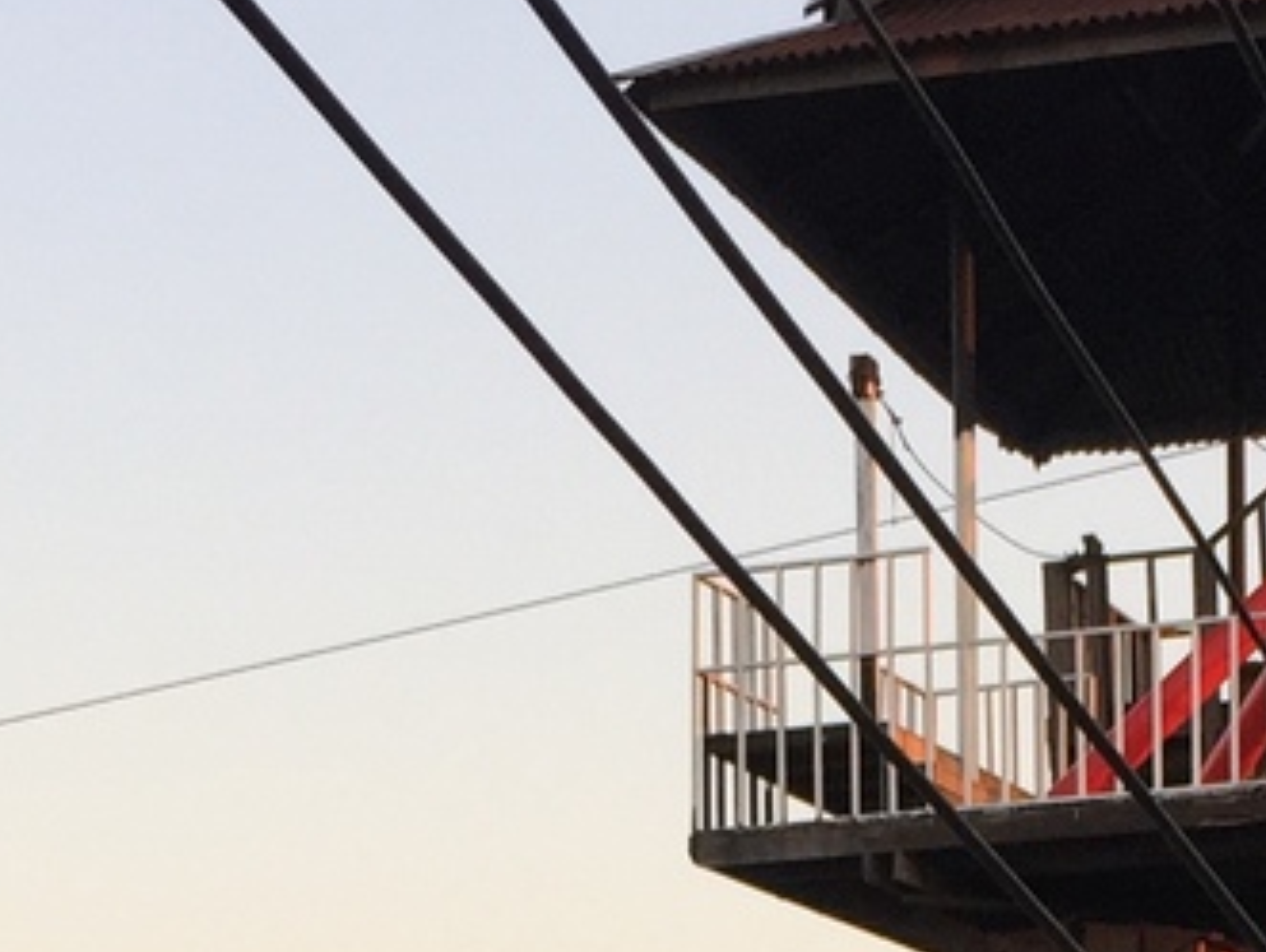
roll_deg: -0.4
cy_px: 1805
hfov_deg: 14.1
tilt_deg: +0.4
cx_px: 857
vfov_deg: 10.0
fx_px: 5126
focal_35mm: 140
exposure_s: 1/158
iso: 32
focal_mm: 4.15
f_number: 2.2
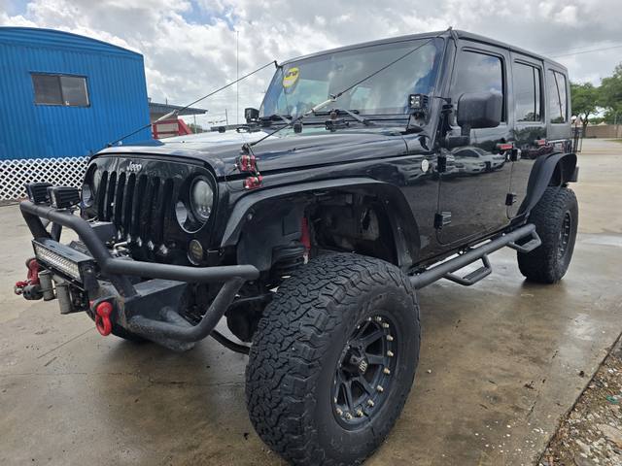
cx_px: 311
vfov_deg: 58.9
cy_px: 233
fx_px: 413
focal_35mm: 23
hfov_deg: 73.9
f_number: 1.7
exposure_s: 1/784
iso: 12
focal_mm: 6.3
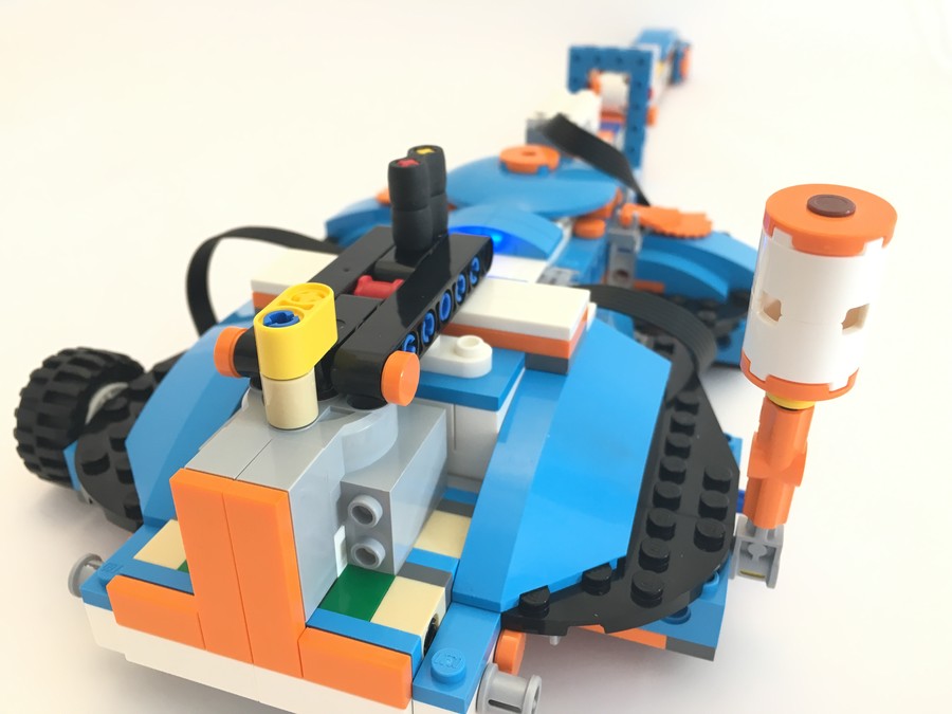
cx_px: 476
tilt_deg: -32.4
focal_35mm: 29
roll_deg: +0.3
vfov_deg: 48.2
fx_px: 798
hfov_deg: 61.7
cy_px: 357
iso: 64
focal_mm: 4.15
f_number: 2.2
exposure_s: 1/33
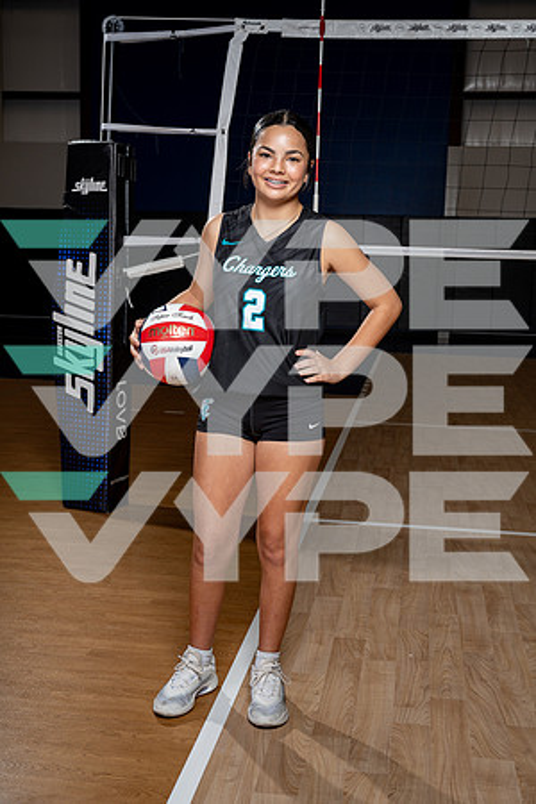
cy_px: 402
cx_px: 268
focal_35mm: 43
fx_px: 960
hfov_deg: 31.2
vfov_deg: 45.4
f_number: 8
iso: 100
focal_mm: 43
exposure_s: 1/250
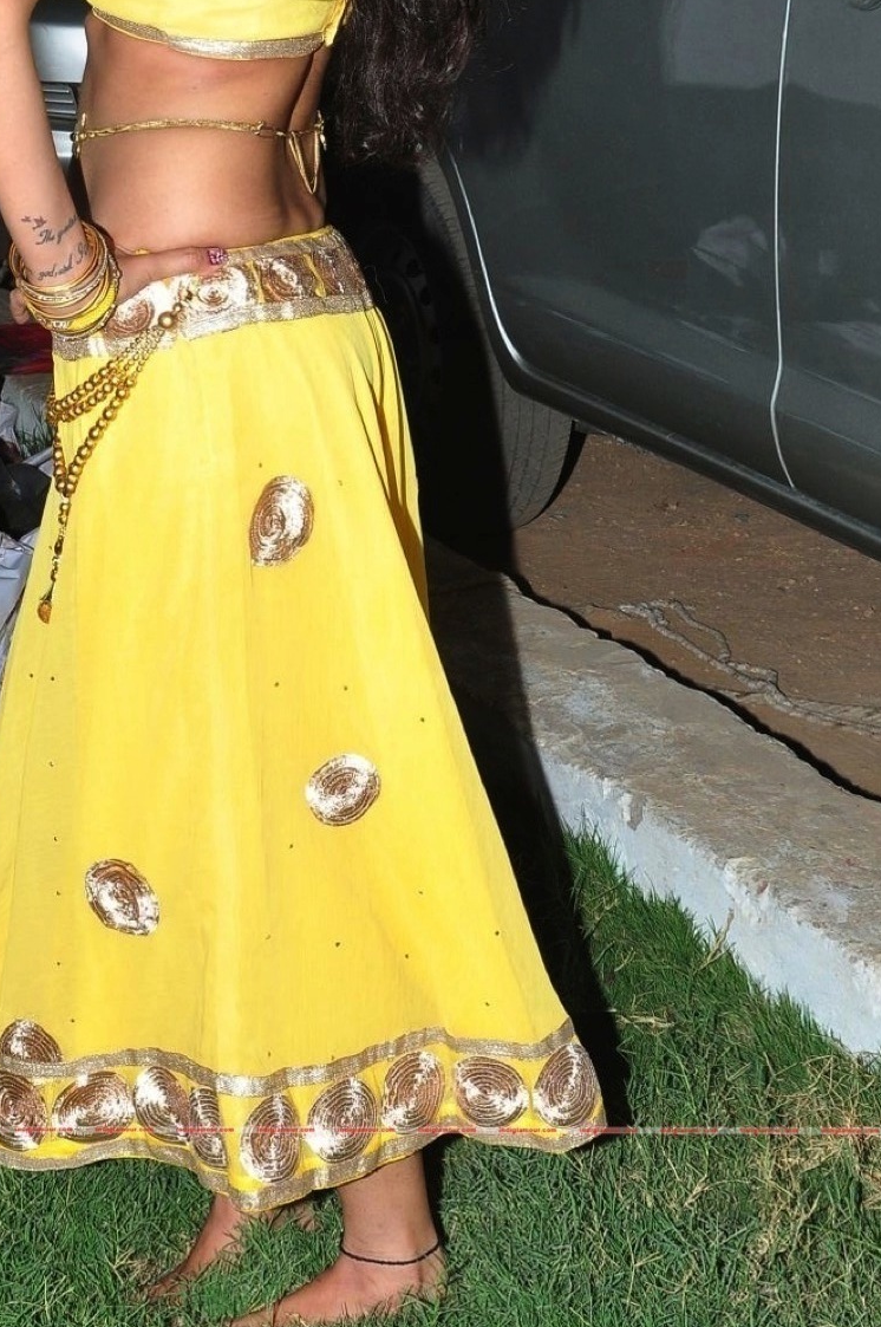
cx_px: 204
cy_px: 299
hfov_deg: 16.5
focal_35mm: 82
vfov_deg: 24.5
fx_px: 3017
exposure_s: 1/125
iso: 500
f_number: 10
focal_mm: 34
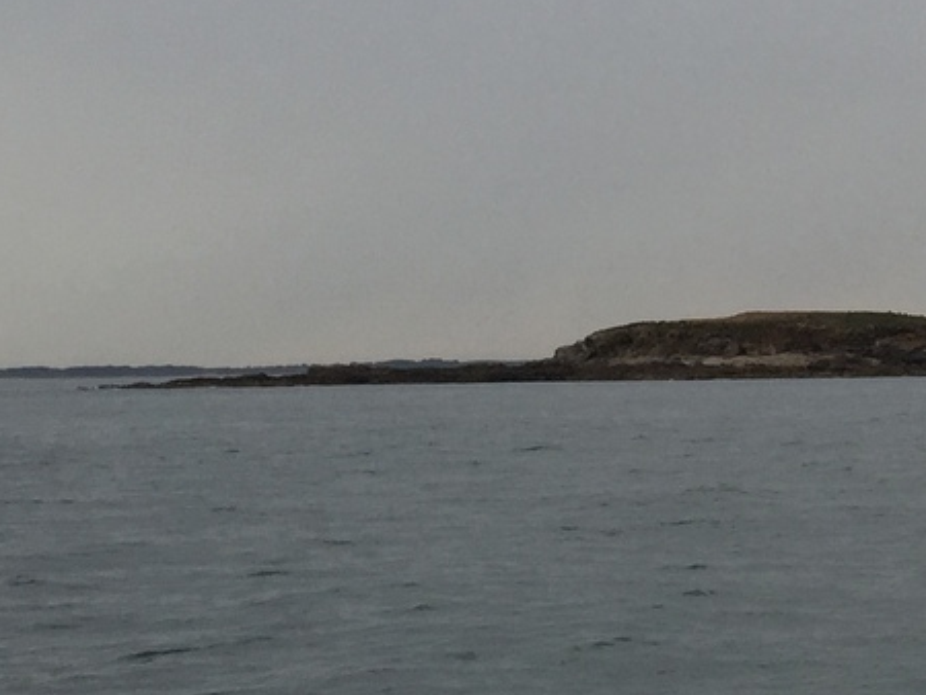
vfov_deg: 14.3
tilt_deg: +6.7
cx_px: 1272
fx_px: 2757
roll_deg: +2.3
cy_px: 103
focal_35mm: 103
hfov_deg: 17.6
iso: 32
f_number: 2.2
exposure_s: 1/377
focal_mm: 4.15
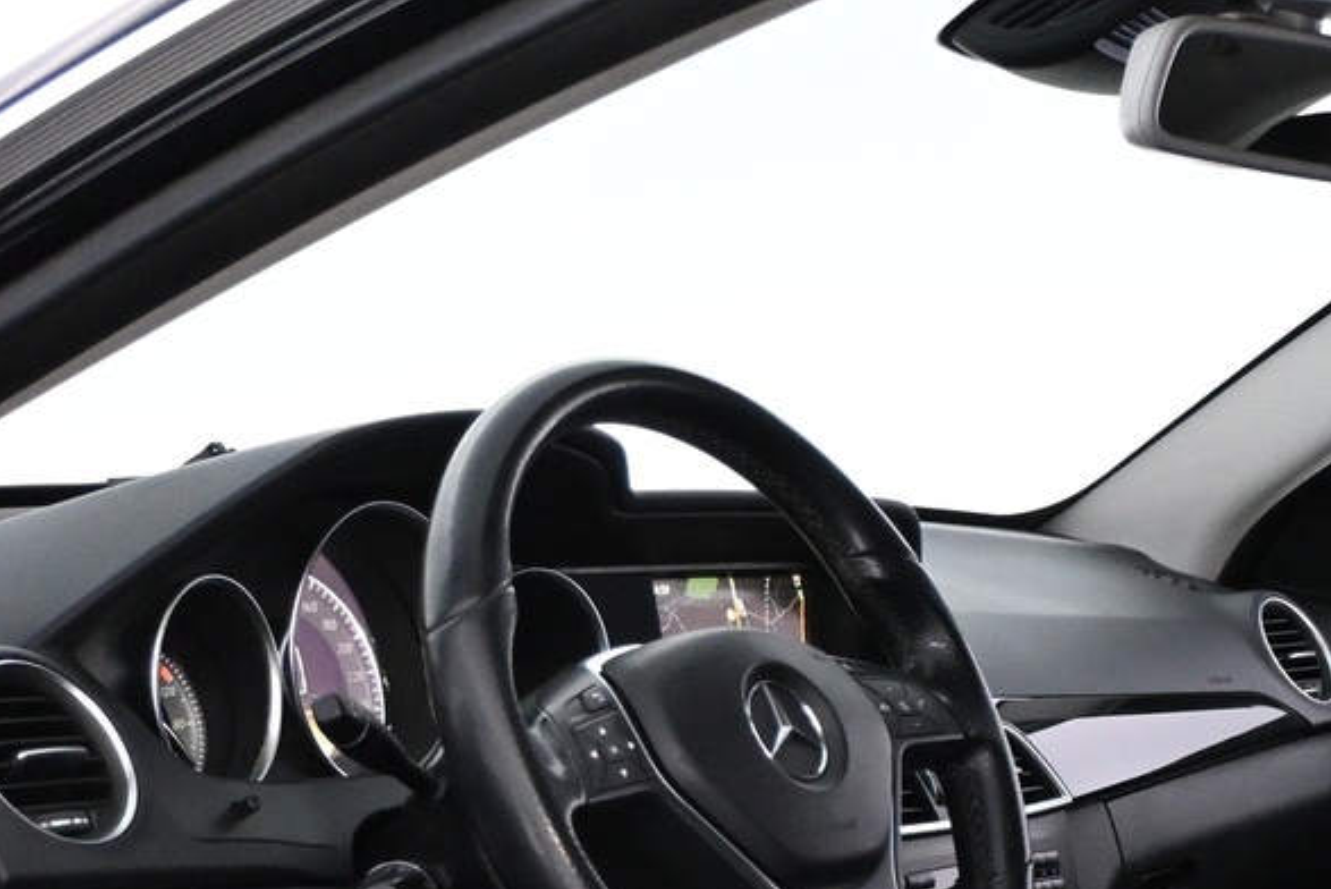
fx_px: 3442
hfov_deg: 21.5
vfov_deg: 14.4
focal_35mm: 93
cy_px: 968
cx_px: 1156
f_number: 4
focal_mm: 22.5
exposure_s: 1/60
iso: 4500
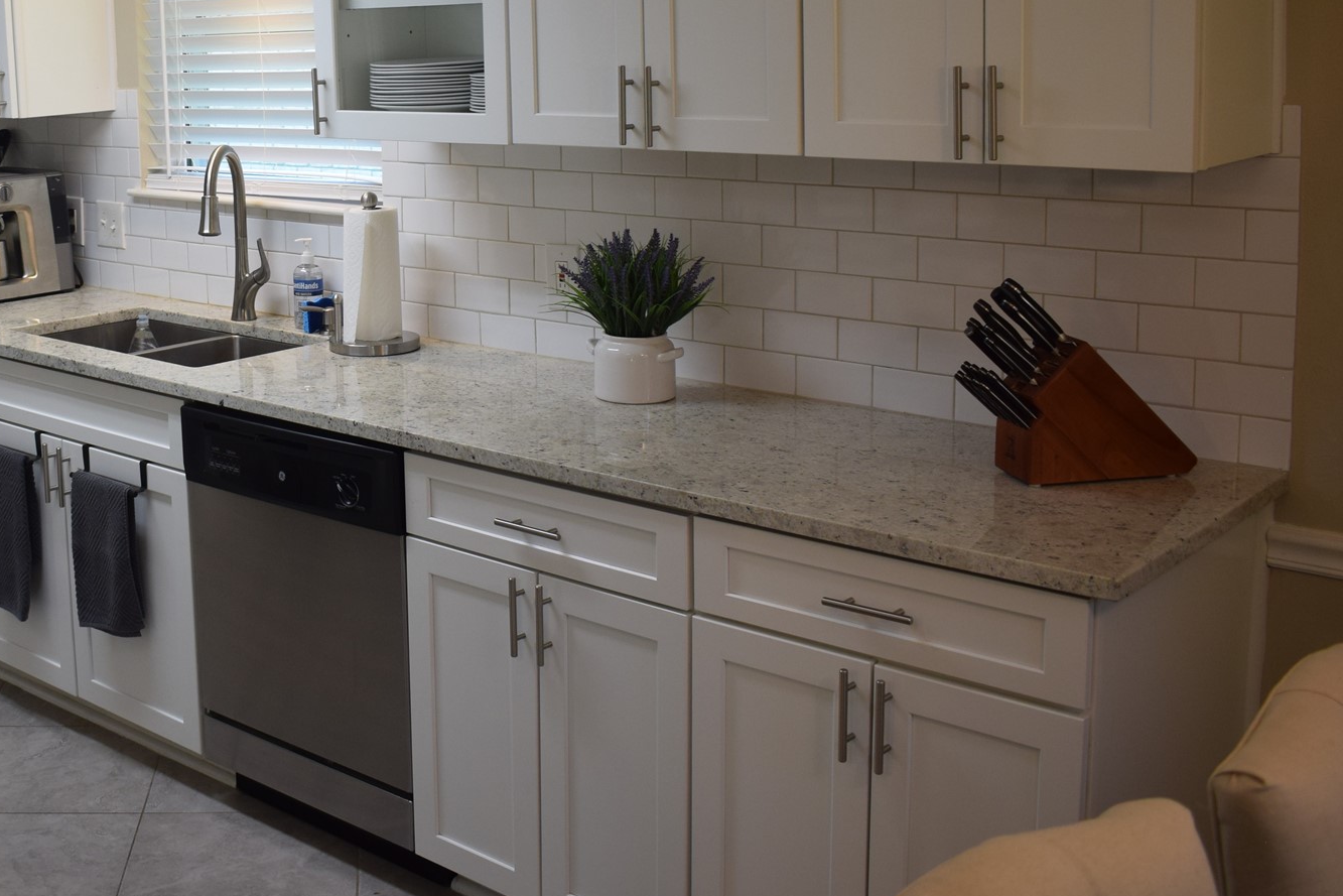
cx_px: 293
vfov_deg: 30.1
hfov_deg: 42.7
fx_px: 1642
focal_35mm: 44
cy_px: 238
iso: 400
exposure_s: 1/80
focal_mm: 18
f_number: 4.5
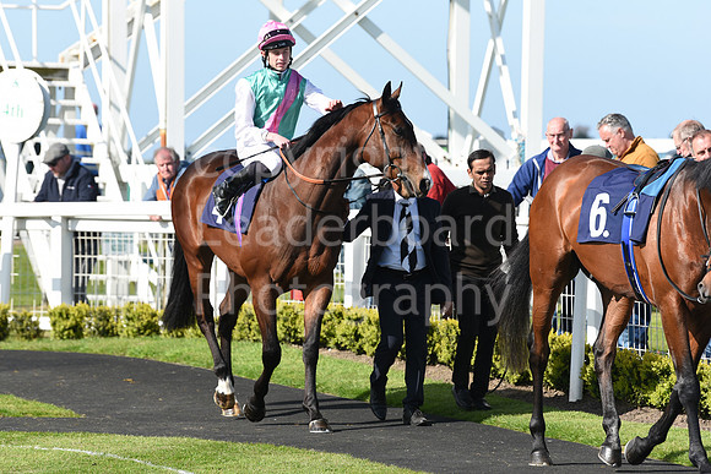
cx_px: 356
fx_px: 3951
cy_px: 237
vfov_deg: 6.9
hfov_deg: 10.3
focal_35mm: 200
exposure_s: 1/1600
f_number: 5.6
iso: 400
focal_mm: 200
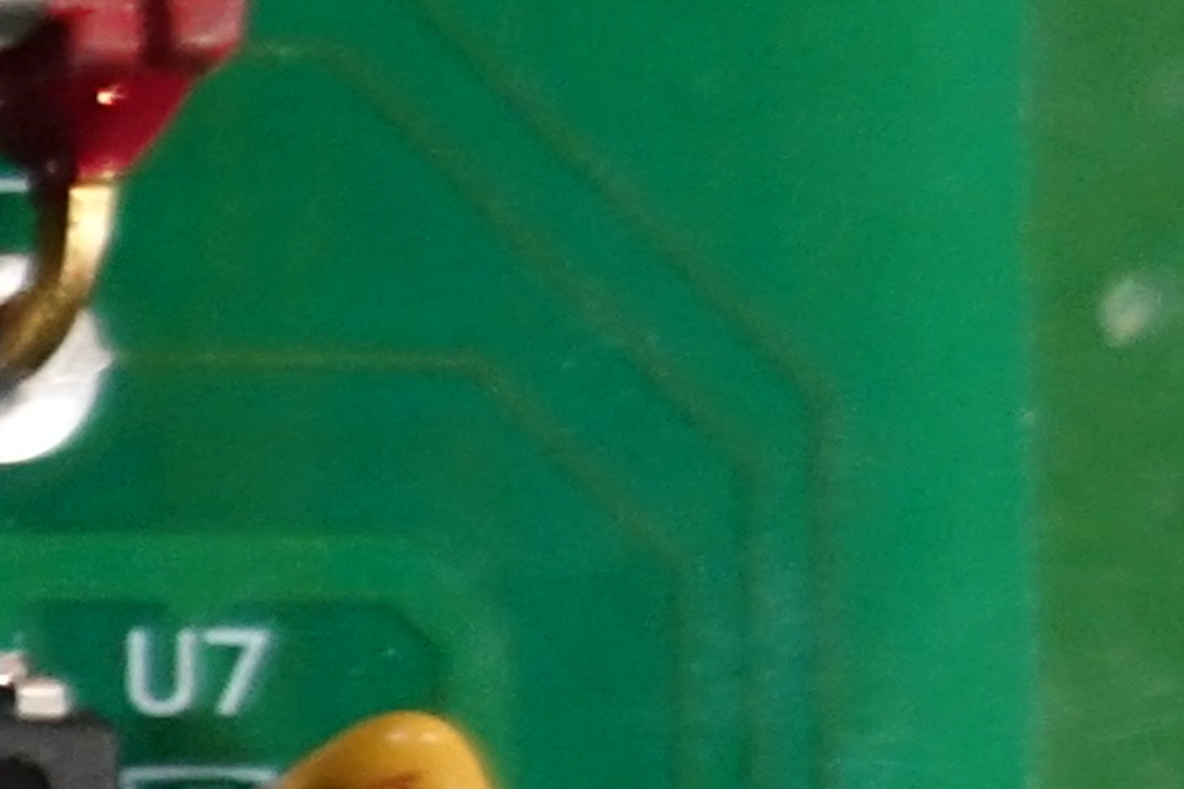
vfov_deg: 6.9
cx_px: -2735
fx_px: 6313
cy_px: 1658
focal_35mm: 192
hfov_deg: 8.4
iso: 800
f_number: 2
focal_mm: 9.08
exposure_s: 1/25
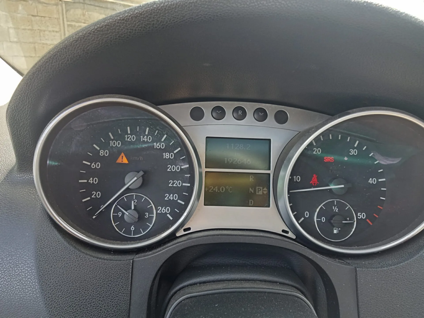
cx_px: 212
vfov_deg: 49.7
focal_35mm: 28
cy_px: 159
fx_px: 343
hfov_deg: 63.4
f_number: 2.2
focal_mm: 3.46
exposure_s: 1/50
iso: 112
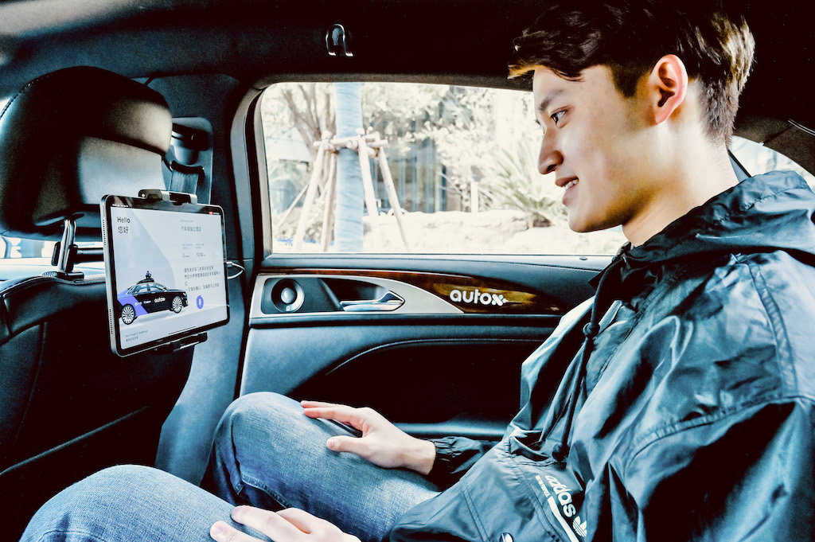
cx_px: 408
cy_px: 271
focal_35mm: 24
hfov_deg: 73.8
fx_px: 543
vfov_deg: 53.1
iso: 7200
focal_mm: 24
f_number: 6.3
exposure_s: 1/125
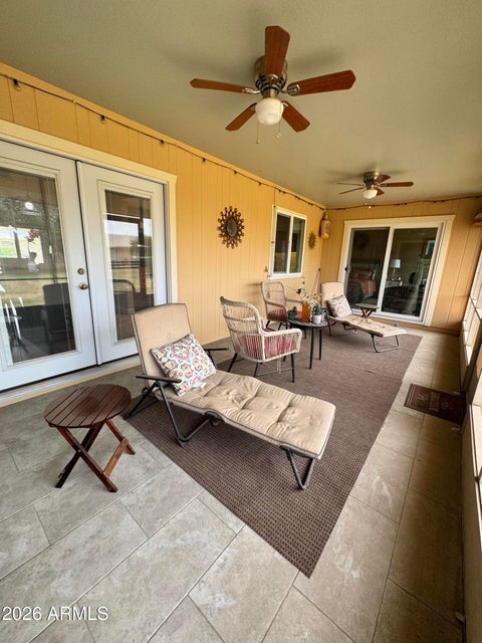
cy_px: 322
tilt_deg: -13.3
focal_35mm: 14
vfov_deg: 102.1
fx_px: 260
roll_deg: -2.5
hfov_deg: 85.7
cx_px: 241
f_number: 2.2
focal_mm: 2.22
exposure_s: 1/99
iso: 125
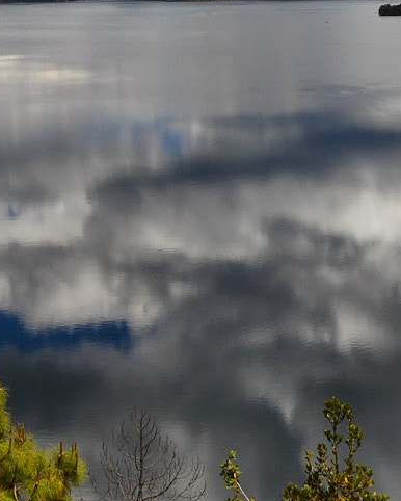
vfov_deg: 21.8
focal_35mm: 84
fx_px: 1245
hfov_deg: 17.8
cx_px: -4
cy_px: -10
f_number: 11
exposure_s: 1/500
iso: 320
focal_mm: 18
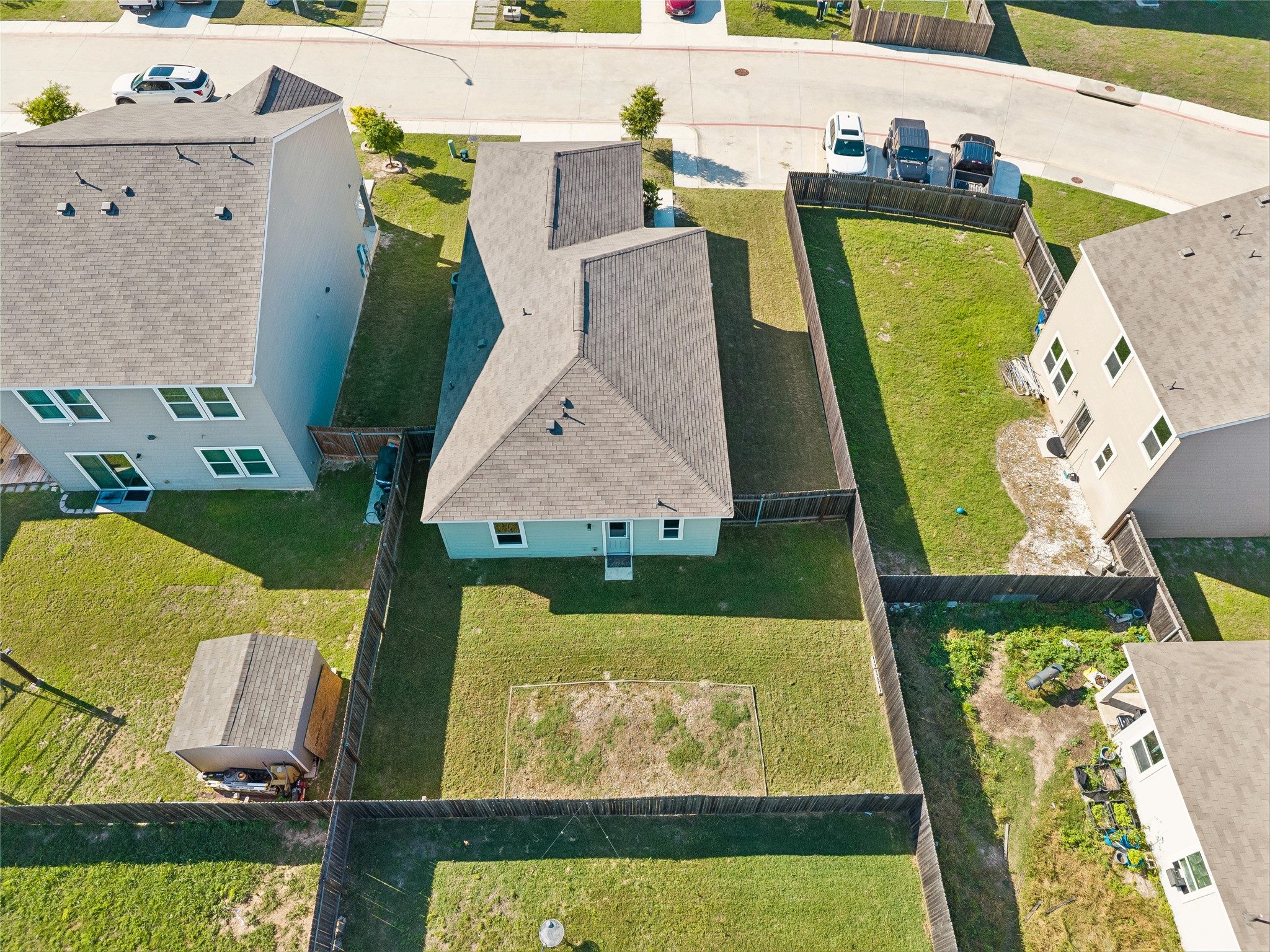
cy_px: 476
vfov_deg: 56.8
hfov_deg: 71.6
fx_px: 881
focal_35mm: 24
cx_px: 635
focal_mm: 8.7
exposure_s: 1/2000
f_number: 1.8
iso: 210
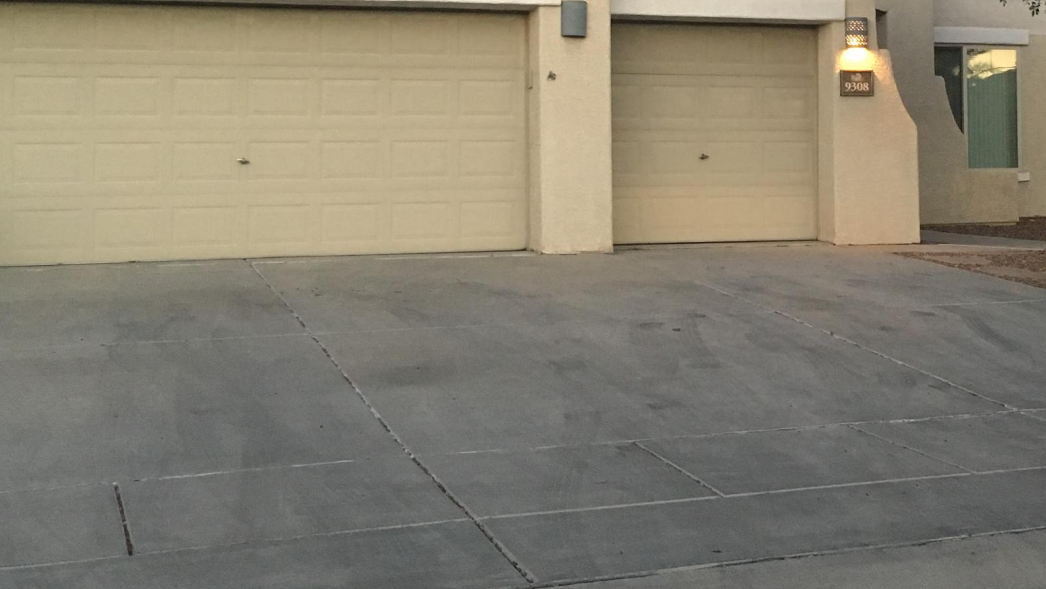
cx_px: 761
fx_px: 1664
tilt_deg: +2.1
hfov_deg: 34.3
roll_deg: +0.9
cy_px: 99
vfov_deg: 19.8
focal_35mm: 60
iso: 200
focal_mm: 4.15
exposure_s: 1/30
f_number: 2.2
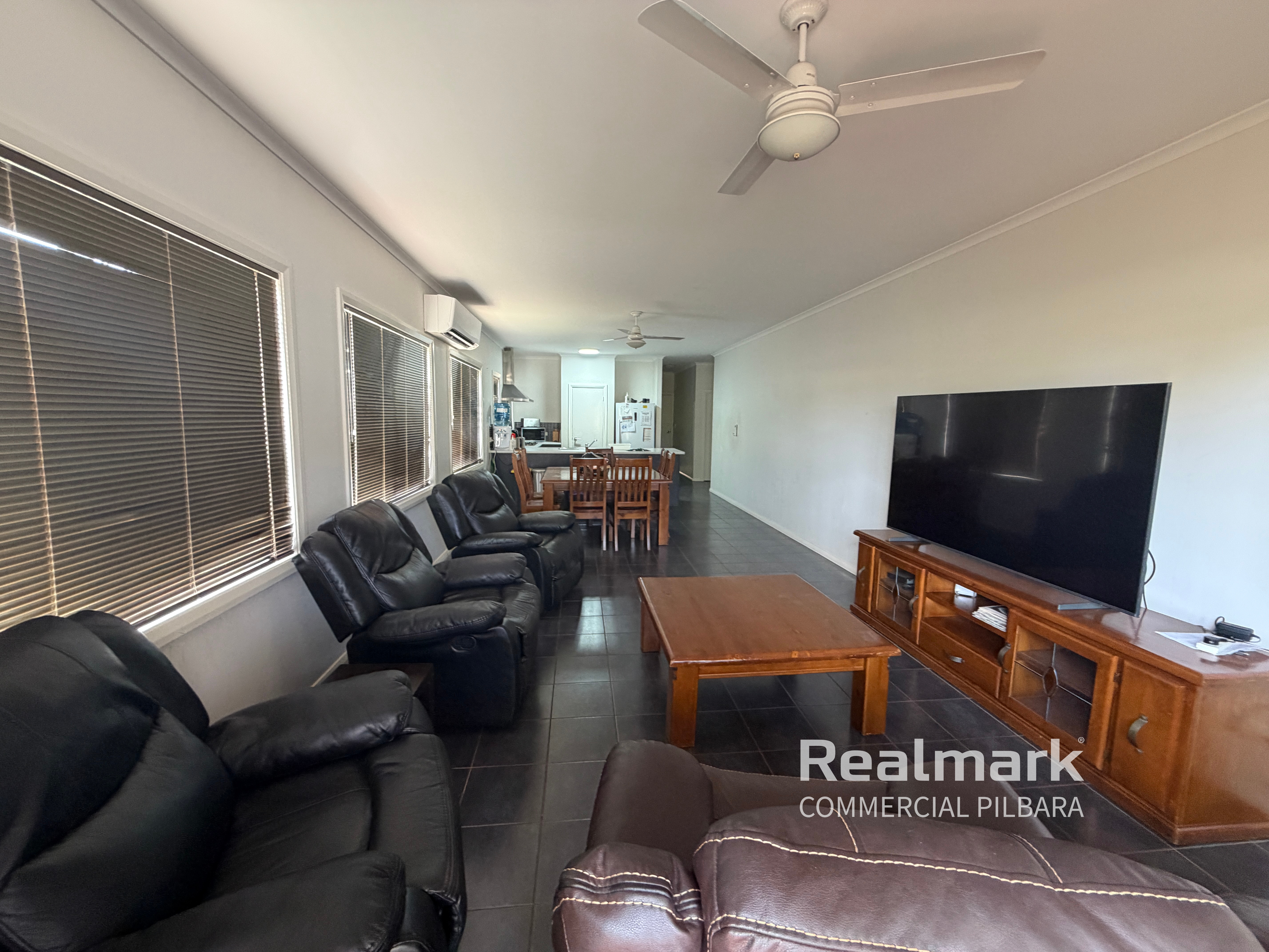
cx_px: 634
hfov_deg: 102.1
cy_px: 476
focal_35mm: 14
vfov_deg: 85.7
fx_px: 513
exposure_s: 1/50
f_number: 2.2
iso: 320
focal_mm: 2.22
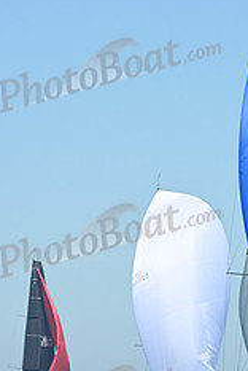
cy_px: 132
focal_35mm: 261
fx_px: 2689
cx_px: 304
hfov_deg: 5.3
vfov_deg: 7.9
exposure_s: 1/1000
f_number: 6.3
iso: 320
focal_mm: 105
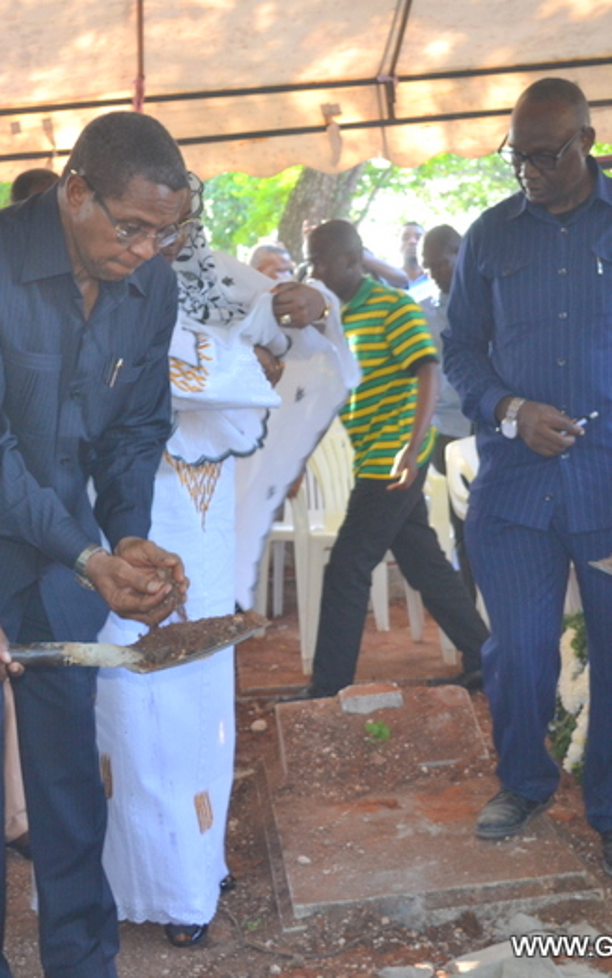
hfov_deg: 23.1
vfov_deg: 36.3
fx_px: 1493
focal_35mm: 56
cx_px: 248
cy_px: 495
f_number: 4
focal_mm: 24
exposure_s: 1/60
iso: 560
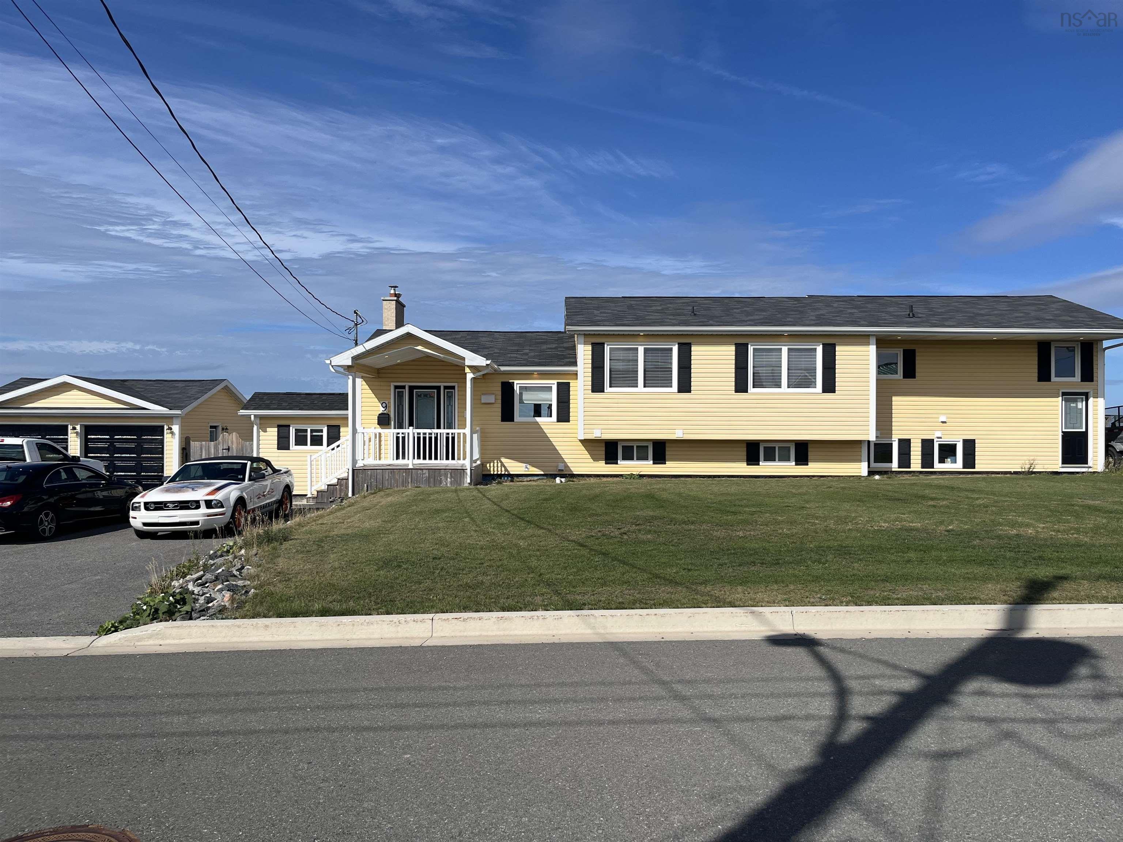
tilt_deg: -0.4
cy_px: 421
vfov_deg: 53.1
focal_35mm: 26
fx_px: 843
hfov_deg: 67.3
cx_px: 562
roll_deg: -0.3
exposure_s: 1/6494
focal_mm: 5.1
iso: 50
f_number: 1.6
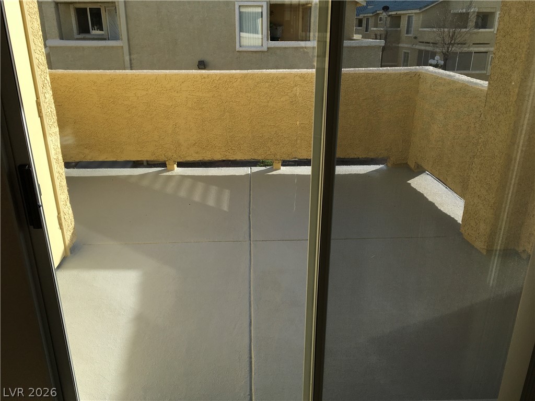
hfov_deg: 61.7
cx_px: 268
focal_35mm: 29
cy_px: 200
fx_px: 448
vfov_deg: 48.2
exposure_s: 1/777
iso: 25
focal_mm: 4.15
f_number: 2.2
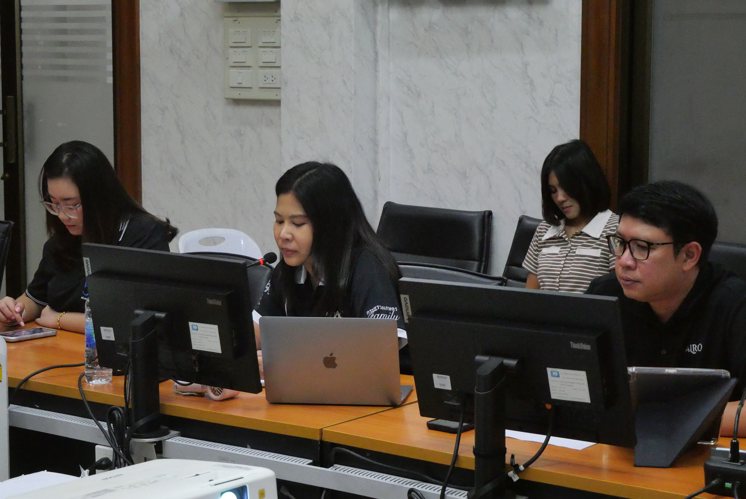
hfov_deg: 24.5
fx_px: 1721
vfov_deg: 16.5
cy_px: 250
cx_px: 373
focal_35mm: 83
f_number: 5.6
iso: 6400
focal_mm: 40
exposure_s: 1/250
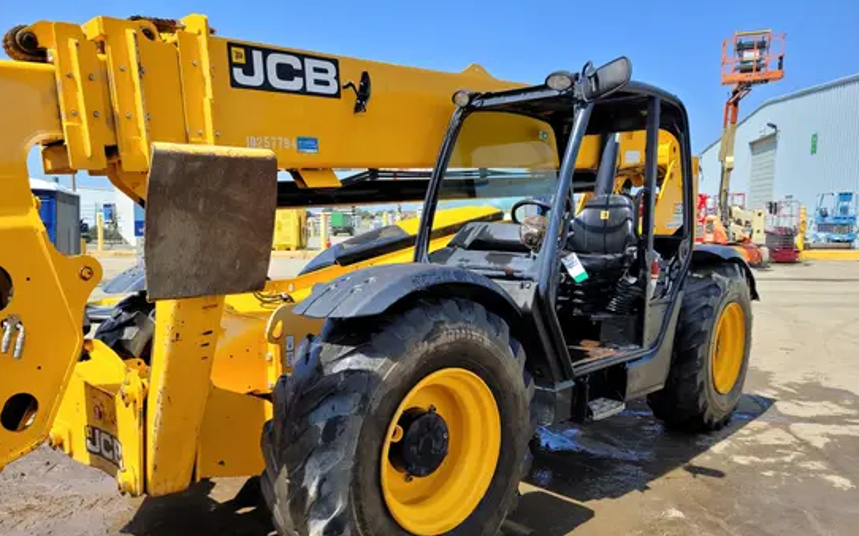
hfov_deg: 66.5
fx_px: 655
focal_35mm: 28
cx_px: 428
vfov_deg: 44.2
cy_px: 324
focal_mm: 5.4
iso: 40
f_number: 1.8
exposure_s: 1/1328
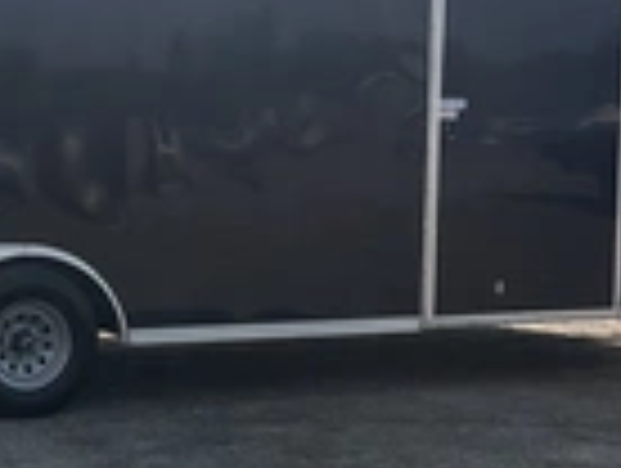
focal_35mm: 84
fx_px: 1510
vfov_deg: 17.6
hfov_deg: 22.5
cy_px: 243
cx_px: 18
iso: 25
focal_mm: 3
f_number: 1.8
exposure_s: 1/1912
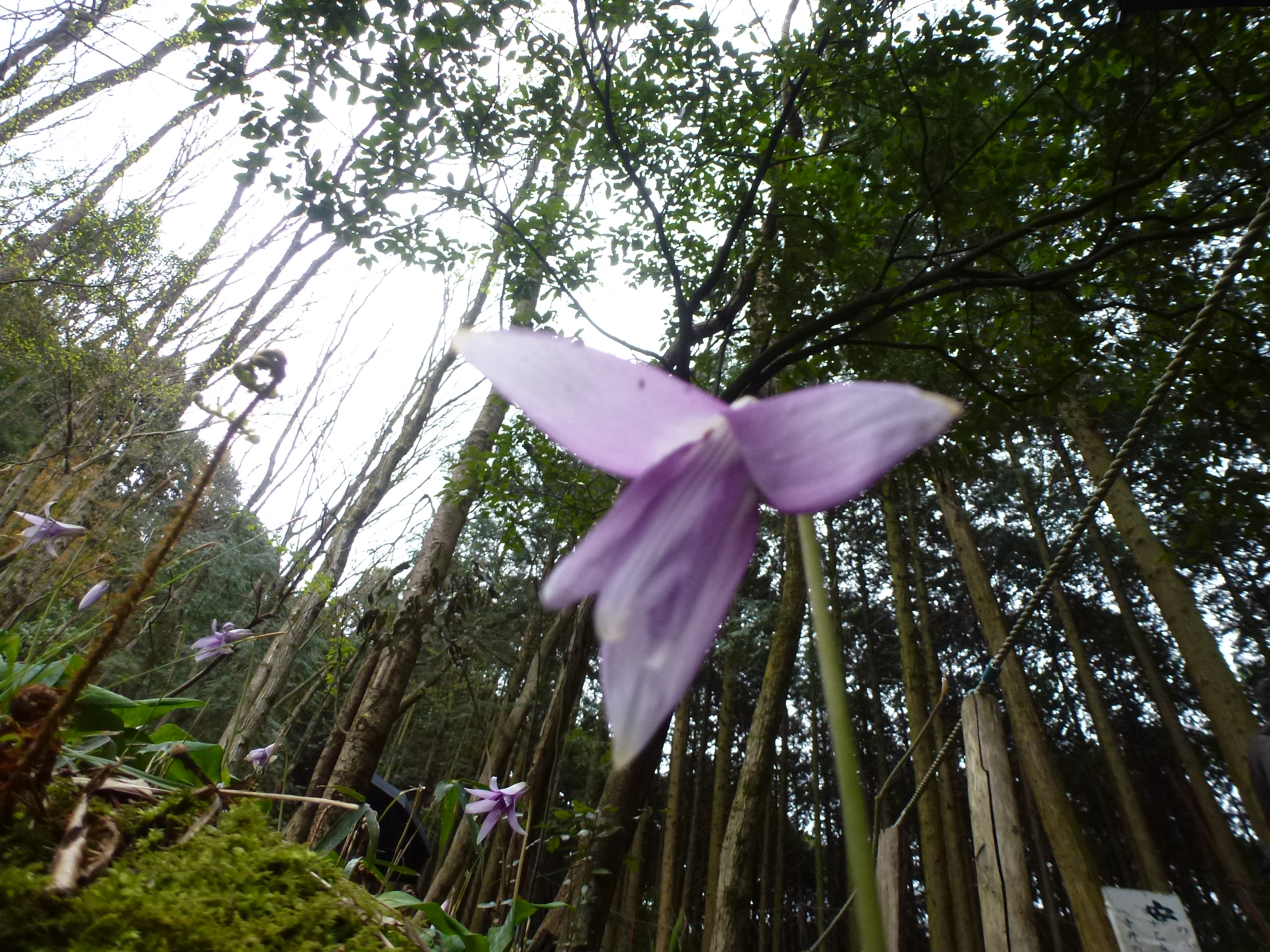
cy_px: 476
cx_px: 635
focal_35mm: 24
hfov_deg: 71.6
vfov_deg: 56.8
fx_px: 881
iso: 250
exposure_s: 1/250
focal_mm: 4.3
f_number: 3.3
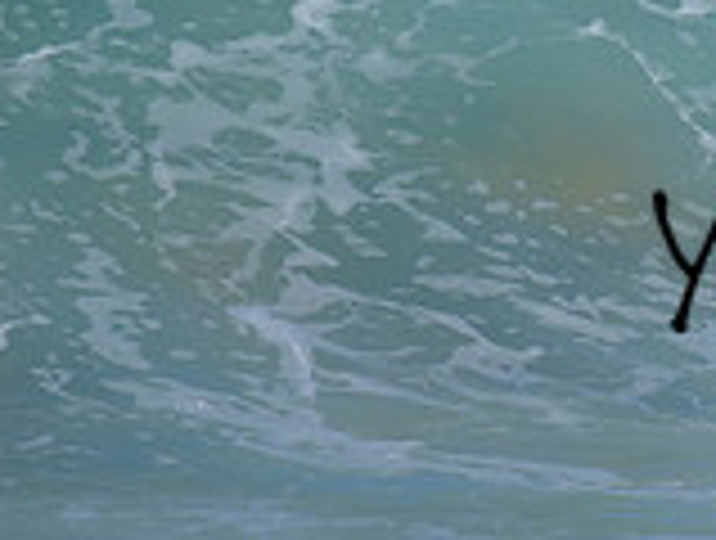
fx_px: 78799
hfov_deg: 0.5
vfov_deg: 0.4
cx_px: 1584
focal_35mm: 3801
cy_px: 154
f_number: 11
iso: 500
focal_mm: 800
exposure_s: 1/1250
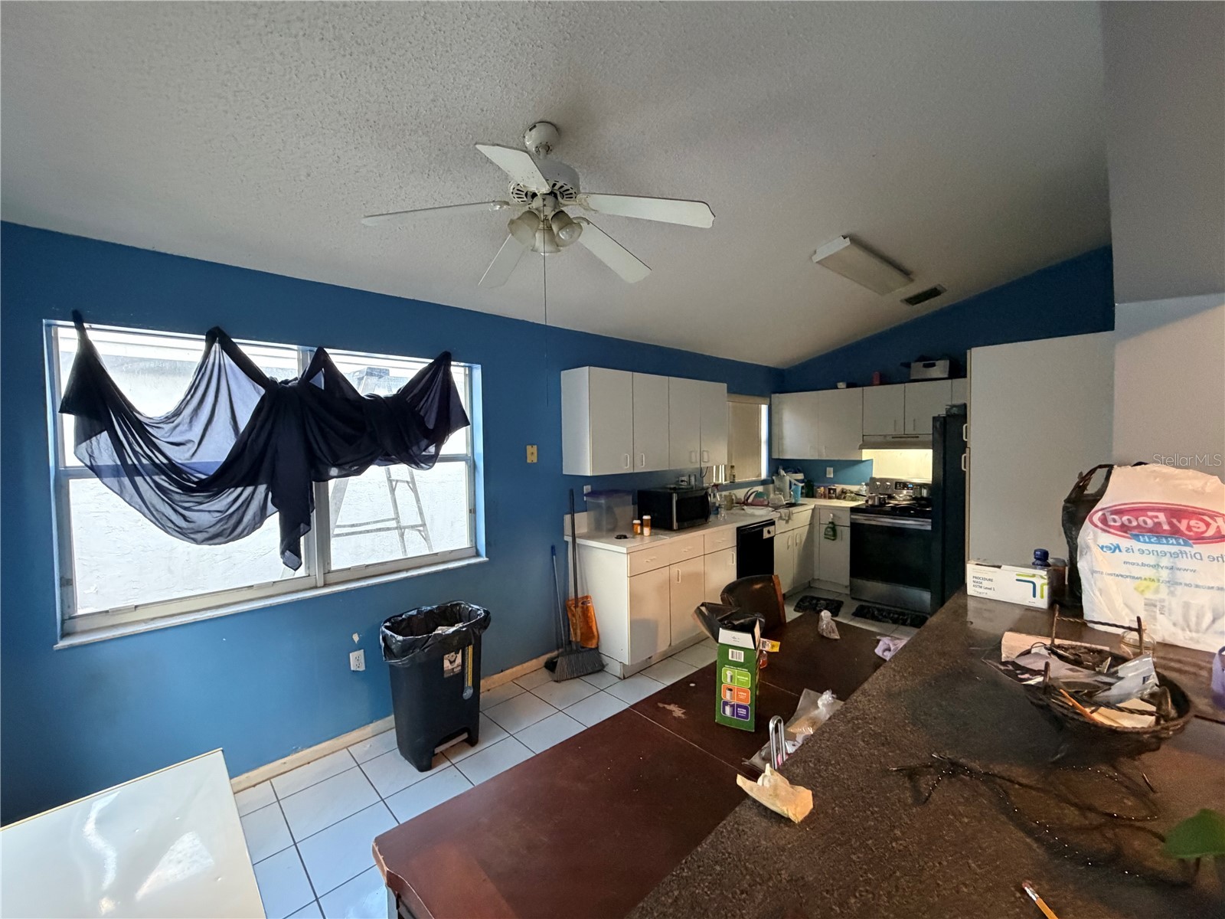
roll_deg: +0.7
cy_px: 460
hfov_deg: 102.1
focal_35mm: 14
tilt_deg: -3.2
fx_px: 495
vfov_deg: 85.7
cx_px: 612
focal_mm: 2.22
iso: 500
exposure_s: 1/60
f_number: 2.2
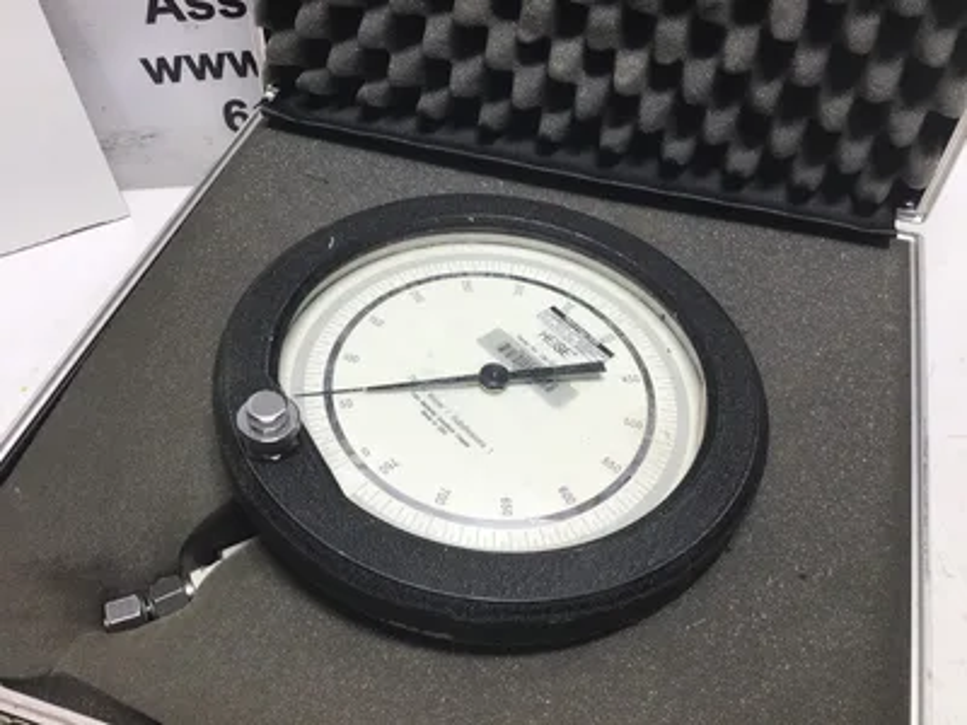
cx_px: 484
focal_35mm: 31
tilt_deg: -51.2
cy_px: 362
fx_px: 866
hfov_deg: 58.4
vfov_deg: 45.4
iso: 32
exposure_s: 1/120
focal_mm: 3.3
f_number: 2.4
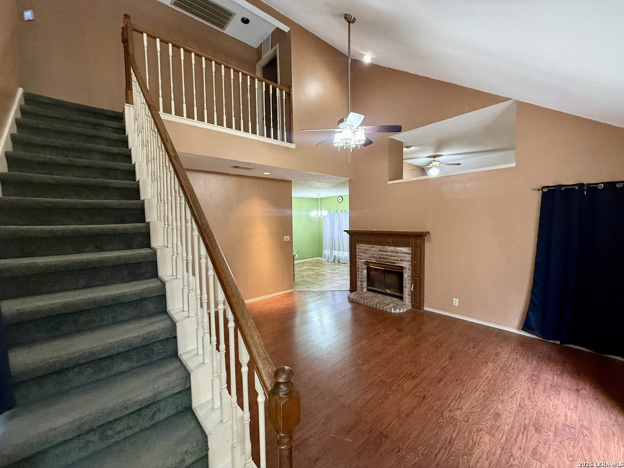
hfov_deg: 102.1
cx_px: 312
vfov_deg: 85.7
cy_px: 234
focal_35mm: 14
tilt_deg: -3.1
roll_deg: +0.4
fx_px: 252
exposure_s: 1/60
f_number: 2.2
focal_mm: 2.22
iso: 400
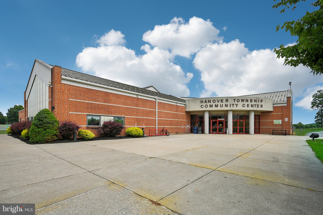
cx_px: 162
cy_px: 108
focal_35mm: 16
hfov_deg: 95.0
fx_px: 148
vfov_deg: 72.0
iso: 400
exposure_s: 1/1250
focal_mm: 16.5
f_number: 8
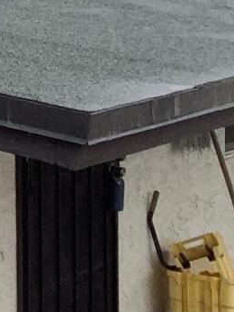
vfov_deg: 10.6
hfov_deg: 7.5
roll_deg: +0.5
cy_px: -159
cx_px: -403
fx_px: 1611
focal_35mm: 179
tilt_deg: +2.0
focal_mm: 3.3
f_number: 2.4
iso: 25
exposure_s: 1/867
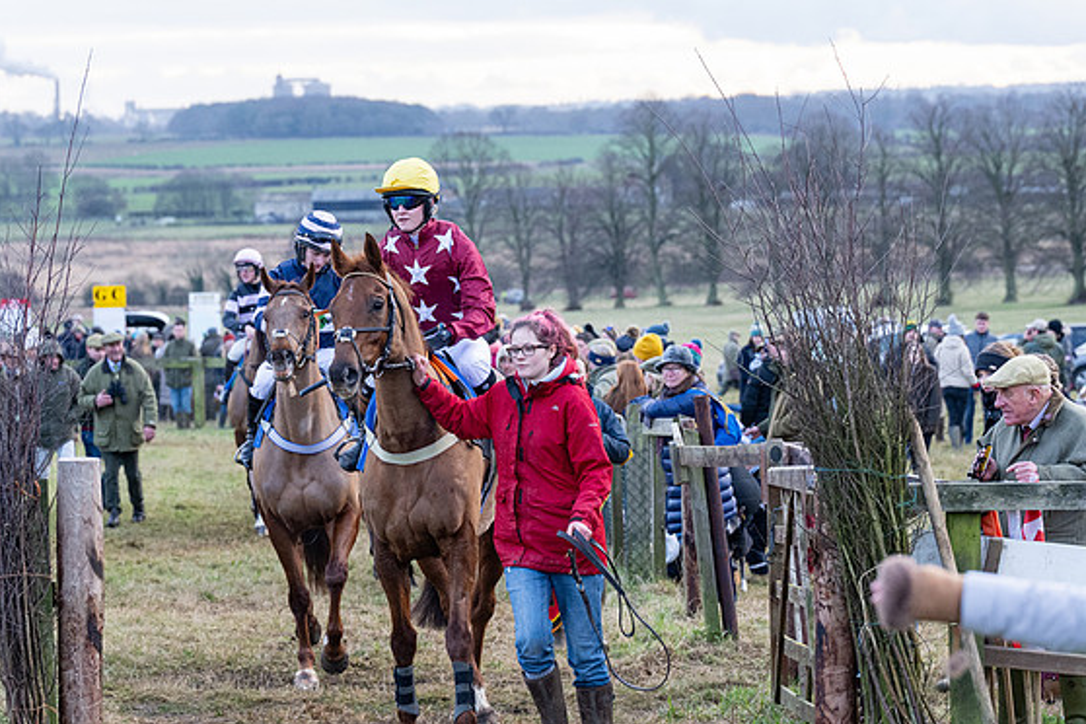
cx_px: 464
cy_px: 407
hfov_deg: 12.8
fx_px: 4856
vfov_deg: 8.5
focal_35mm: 161
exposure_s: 1/400
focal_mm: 89
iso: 1000
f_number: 4
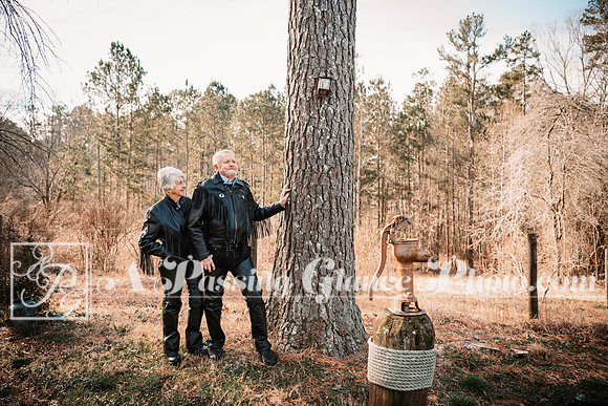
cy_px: 203
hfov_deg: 58.1
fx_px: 548
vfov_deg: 40.7
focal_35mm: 32
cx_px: 304
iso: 900
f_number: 3.2
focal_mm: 32
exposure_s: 1/1600
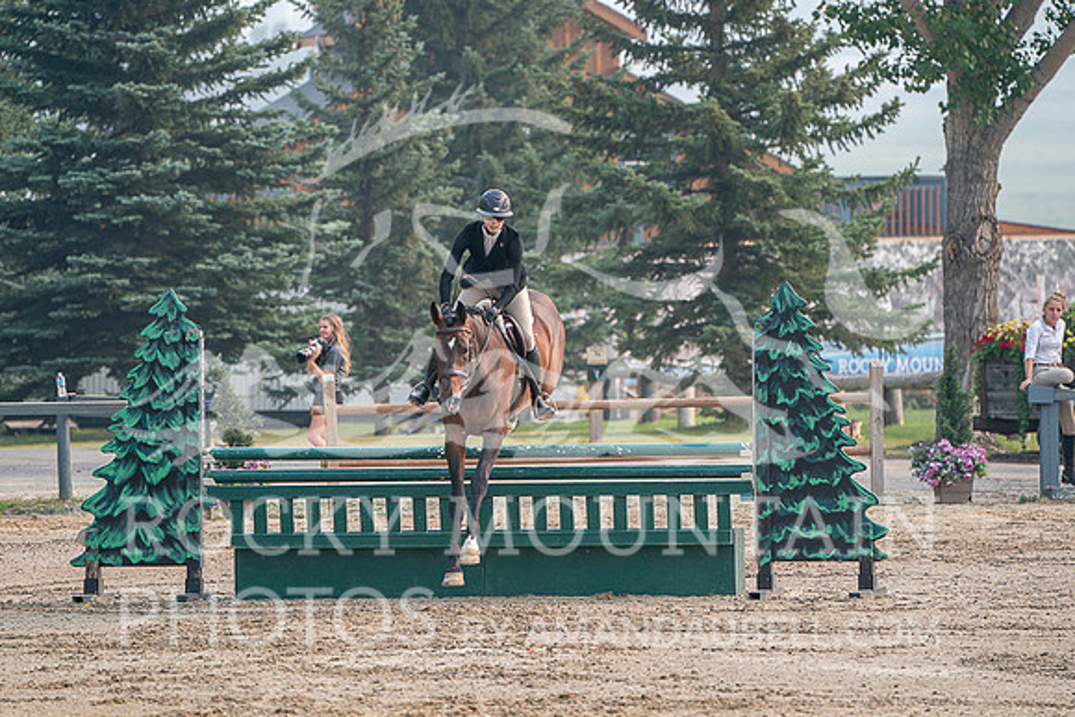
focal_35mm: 297
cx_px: 538
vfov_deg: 4.6
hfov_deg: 6.9
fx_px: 8870
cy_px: 358
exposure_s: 1/640
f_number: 5.6
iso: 500
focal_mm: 297
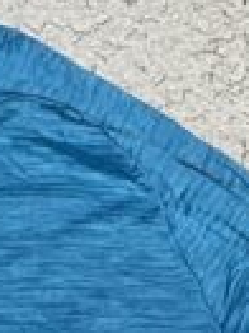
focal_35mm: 106
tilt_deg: -70.4
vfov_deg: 16.0
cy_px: 581
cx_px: -140
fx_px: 1018
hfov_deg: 13.1
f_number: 1.6
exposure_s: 1/50
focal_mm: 4.2
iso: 200
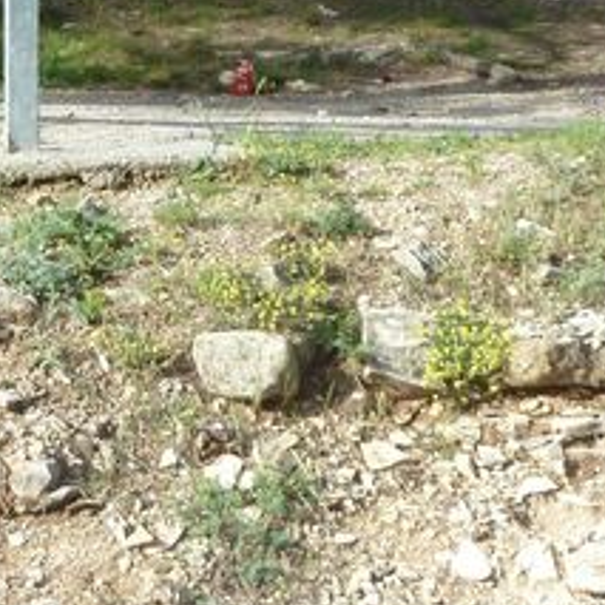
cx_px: 60
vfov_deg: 10.0
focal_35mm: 173
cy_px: -97
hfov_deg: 10.1
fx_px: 3421
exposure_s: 1/250
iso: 80
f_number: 3.8
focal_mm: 8.5
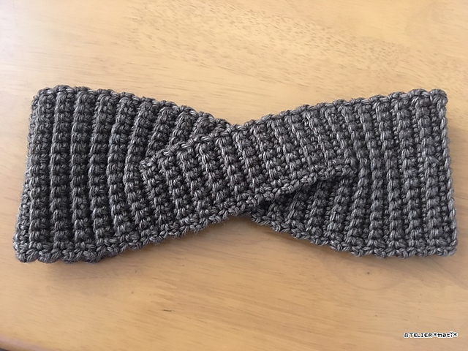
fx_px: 392
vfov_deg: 48.2
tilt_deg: -76.2
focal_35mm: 29
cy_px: 176
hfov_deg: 61.7
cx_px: 234
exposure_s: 1/15
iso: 400
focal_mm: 4.15
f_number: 2.2
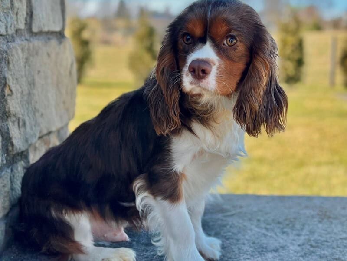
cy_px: 130
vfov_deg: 30.3
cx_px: 174
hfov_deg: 39.7
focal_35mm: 48
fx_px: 481
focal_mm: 6.9
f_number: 1.8
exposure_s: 1/2252
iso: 80
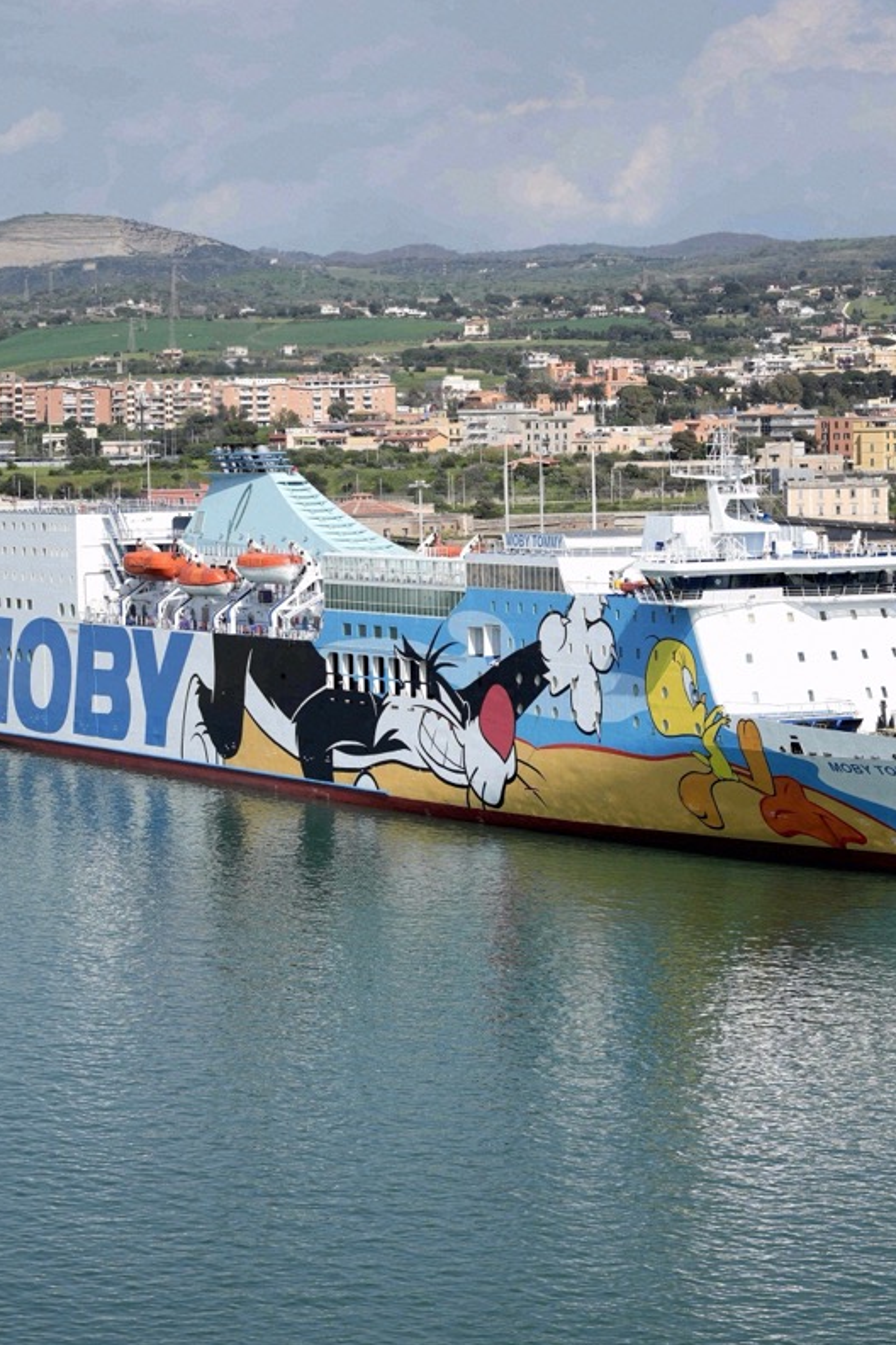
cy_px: 676
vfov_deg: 19.3
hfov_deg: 12.9
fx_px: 3957
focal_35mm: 106
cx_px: 465
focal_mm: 70
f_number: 4
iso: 100
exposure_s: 1/1600
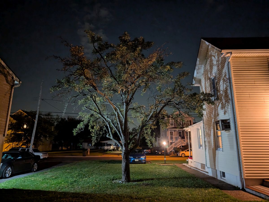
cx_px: 134
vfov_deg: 57.0
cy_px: 101
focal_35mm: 24
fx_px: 187
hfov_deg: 71.5
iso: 1564
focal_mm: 6.9
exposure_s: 1/9.97
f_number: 1.68
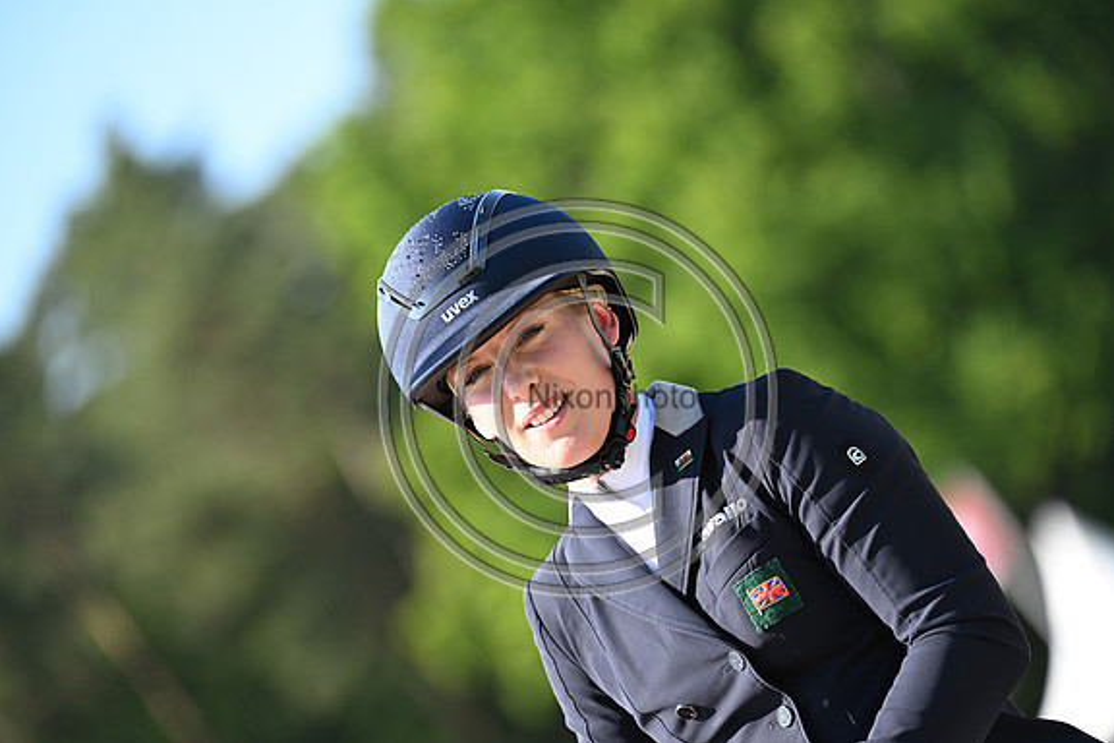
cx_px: 557
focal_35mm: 252
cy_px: 371
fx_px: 7797
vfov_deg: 5.5
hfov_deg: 8.2
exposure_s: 1/1600
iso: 800
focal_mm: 250
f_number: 5
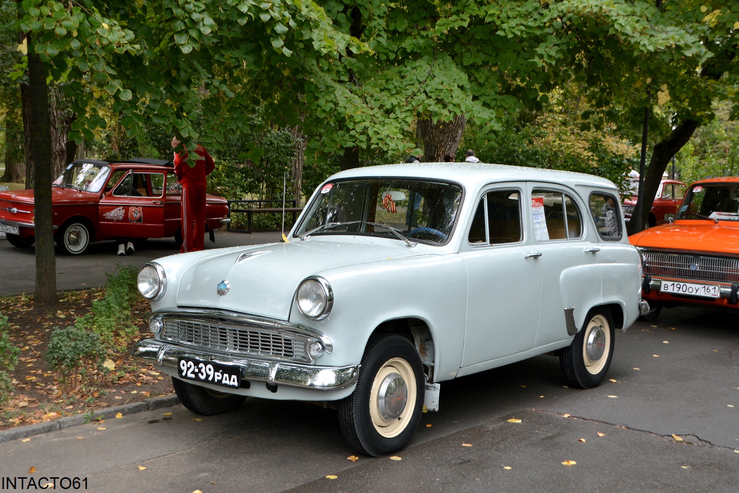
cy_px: 246
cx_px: 370
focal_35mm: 48
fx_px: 986
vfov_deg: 28.1
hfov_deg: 41.1
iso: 400
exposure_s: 1/125
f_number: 5.6
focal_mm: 32
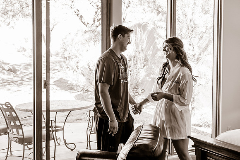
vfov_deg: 24.7
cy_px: 70
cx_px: 123
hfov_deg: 36.4
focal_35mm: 55
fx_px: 365
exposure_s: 1/160
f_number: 4
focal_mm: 44
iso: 1250
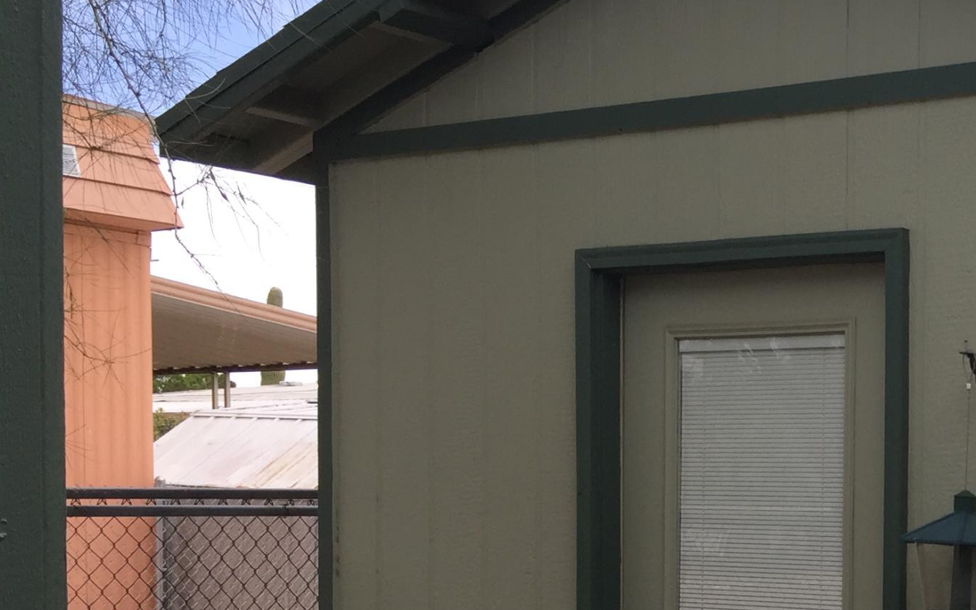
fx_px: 1809
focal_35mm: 68
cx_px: 1065
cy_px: 634
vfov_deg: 18.6
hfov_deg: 27.7
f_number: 2.2
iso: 32
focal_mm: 4.15
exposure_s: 1/842
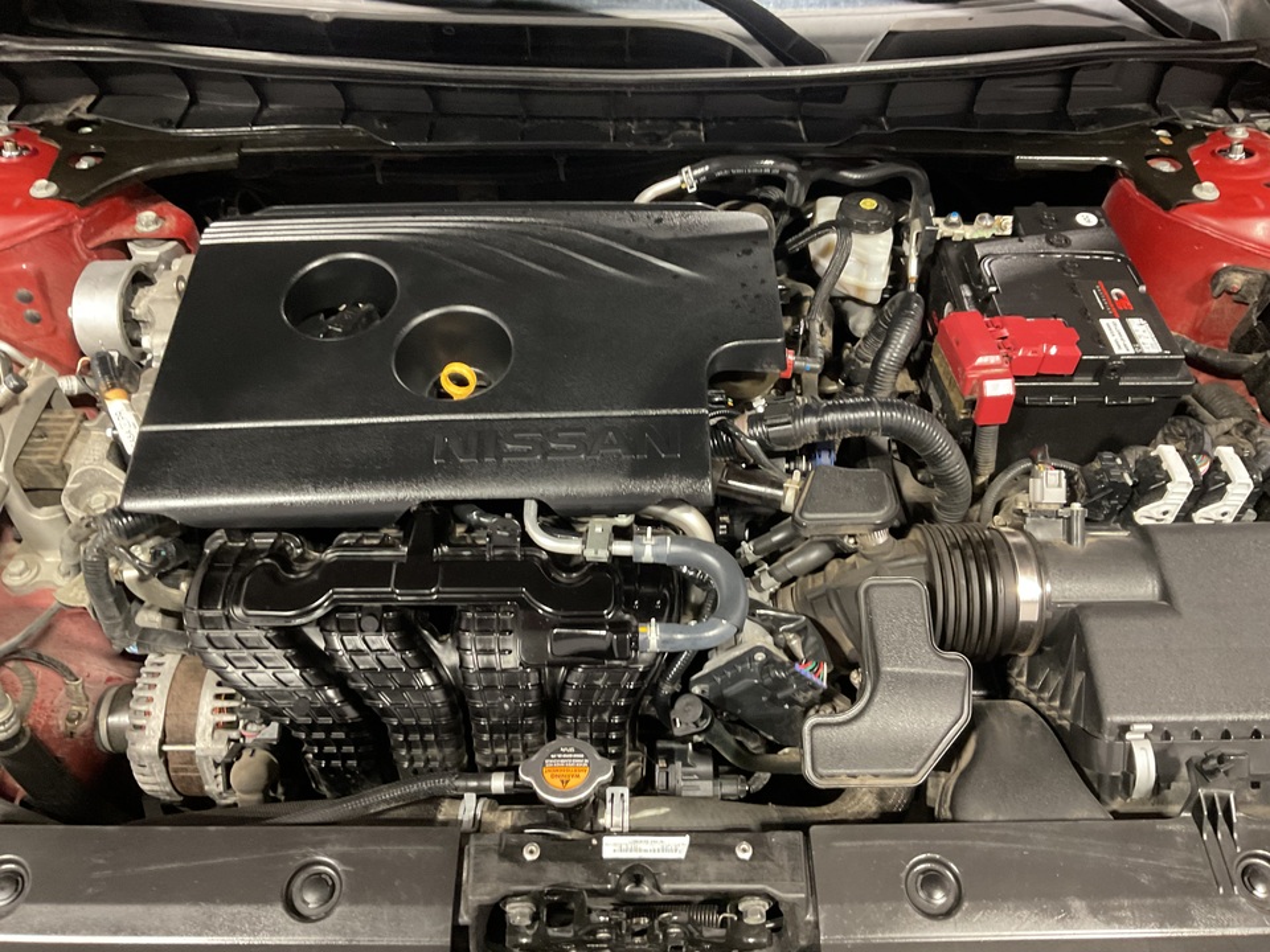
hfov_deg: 61.7
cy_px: 476
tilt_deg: -46.7
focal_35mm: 29
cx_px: 635
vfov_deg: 48.2
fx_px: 1064
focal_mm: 3
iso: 320
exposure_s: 1/30
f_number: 1.8
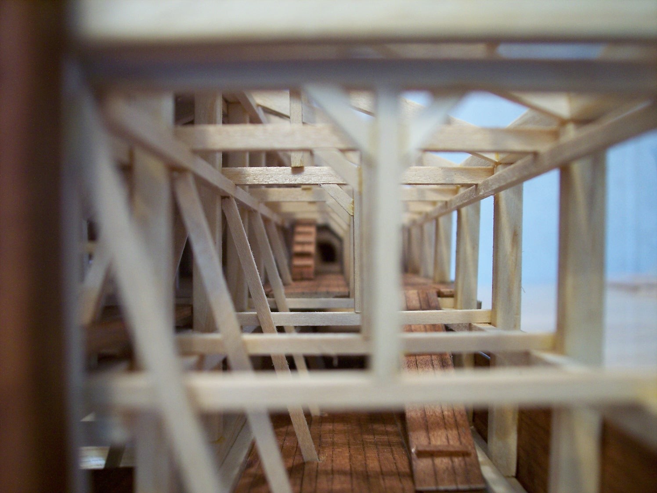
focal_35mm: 39
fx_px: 740
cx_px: 328
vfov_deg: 36.8
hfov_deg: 47.9
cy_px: 246
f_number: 3.4
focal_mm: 8
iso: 200
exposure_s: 1/8
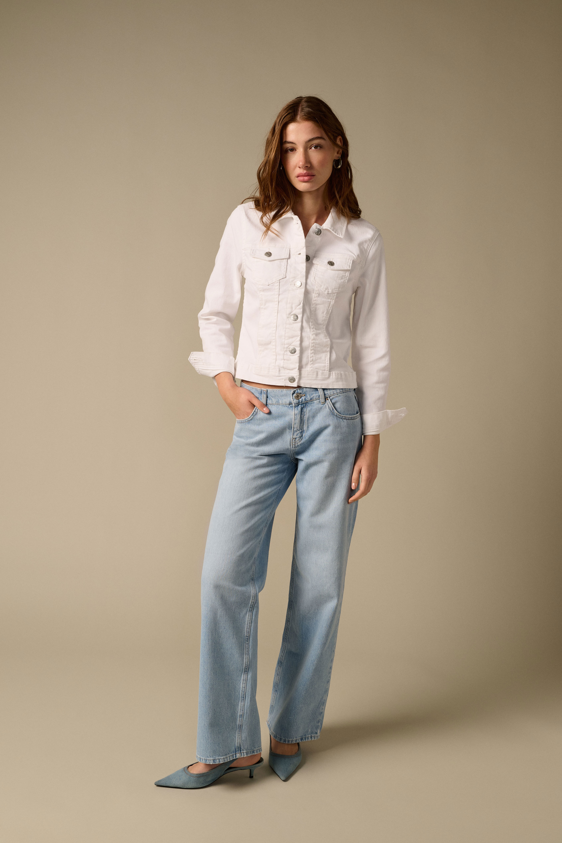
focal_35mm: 42
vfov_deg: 46.4
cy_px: 422
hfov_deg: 31.9
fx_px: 983
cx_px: 281
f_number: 9
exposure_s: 1/160
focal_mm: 42
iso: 320
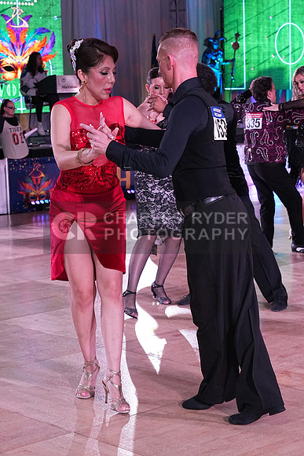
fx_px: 987
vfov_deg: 26.0
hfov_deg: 17.5
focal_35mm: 78
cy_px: 228
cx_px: 152
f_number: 6.3
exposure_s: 1/320
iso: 2500
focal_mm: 52
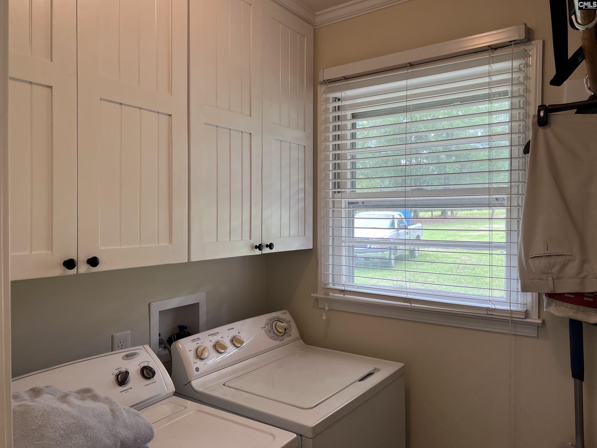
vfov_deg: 53.1
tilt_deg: +0.0
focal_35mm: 26
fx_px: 448
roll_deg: +0.0
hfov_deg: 67.3
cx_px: 298
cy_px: 224
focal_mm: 5.7
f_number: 1.5
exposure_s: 1/120
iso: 50
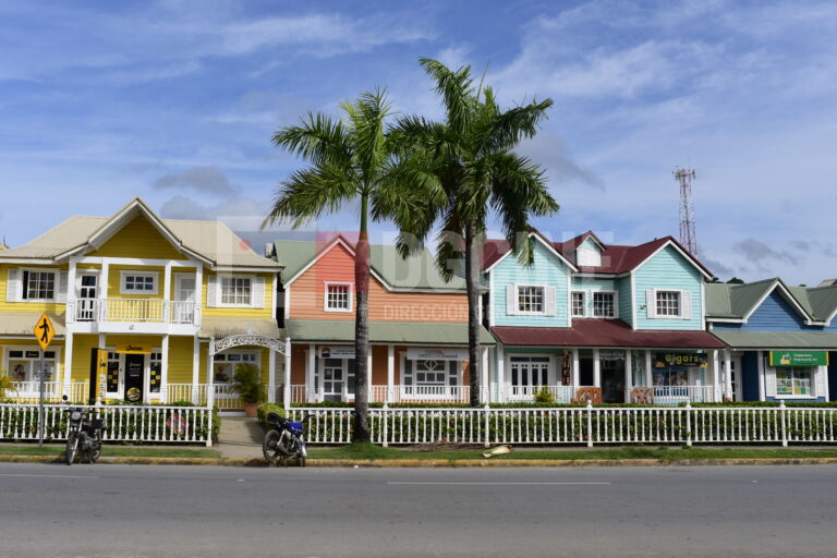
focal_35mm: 36
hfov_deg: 53.1
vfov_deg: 36.9
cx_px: 418
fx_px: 837
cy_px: 279
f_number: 8
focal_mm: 24
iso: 160
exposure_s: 1/800
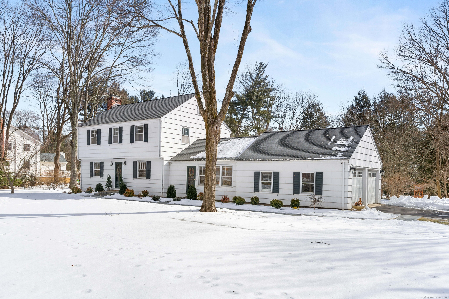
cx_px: 224
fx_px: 349
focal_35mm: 28
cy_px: 150
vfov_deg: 46.4
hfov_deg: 65.5
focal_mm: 28
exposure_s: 1/640
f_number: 8
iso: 160
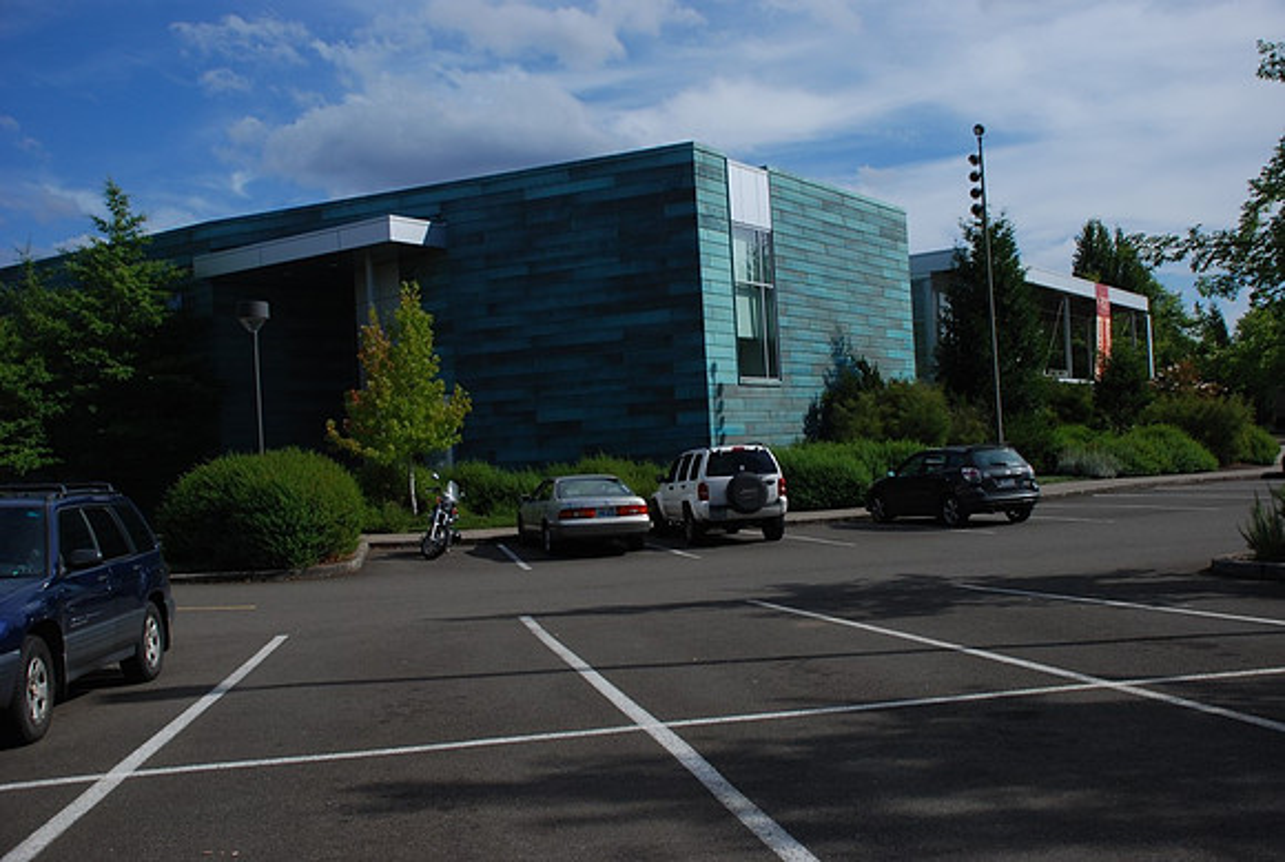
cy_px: 431
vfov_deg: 40.1
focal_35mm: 33
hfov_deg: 57.1
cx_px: 642
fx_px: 1180
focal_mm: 22
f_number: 4.5
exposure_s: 1/2000
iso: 200
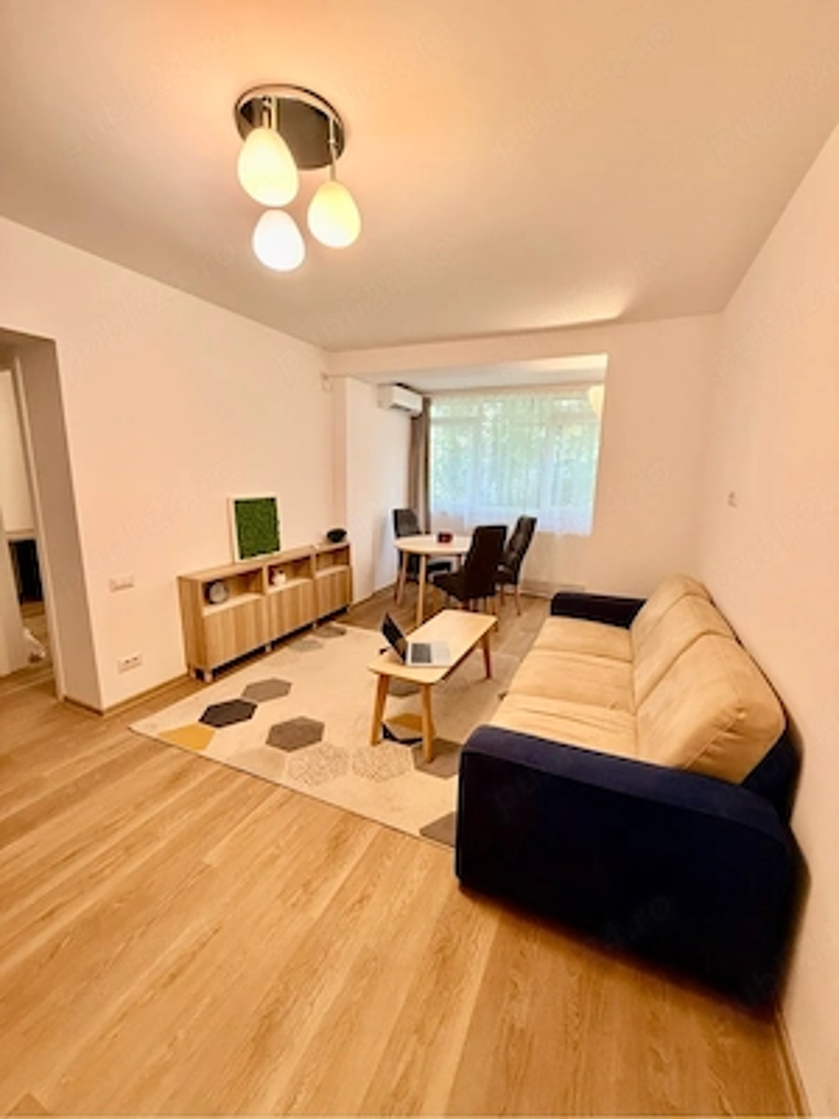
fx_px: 452
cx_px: 420
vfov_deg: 102.1
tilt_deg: -11.1
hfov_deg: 85.7
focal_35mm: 14
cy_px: 560
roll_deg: -1.5
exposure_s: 1/100
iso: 250
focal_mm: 2.22
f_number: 2.2
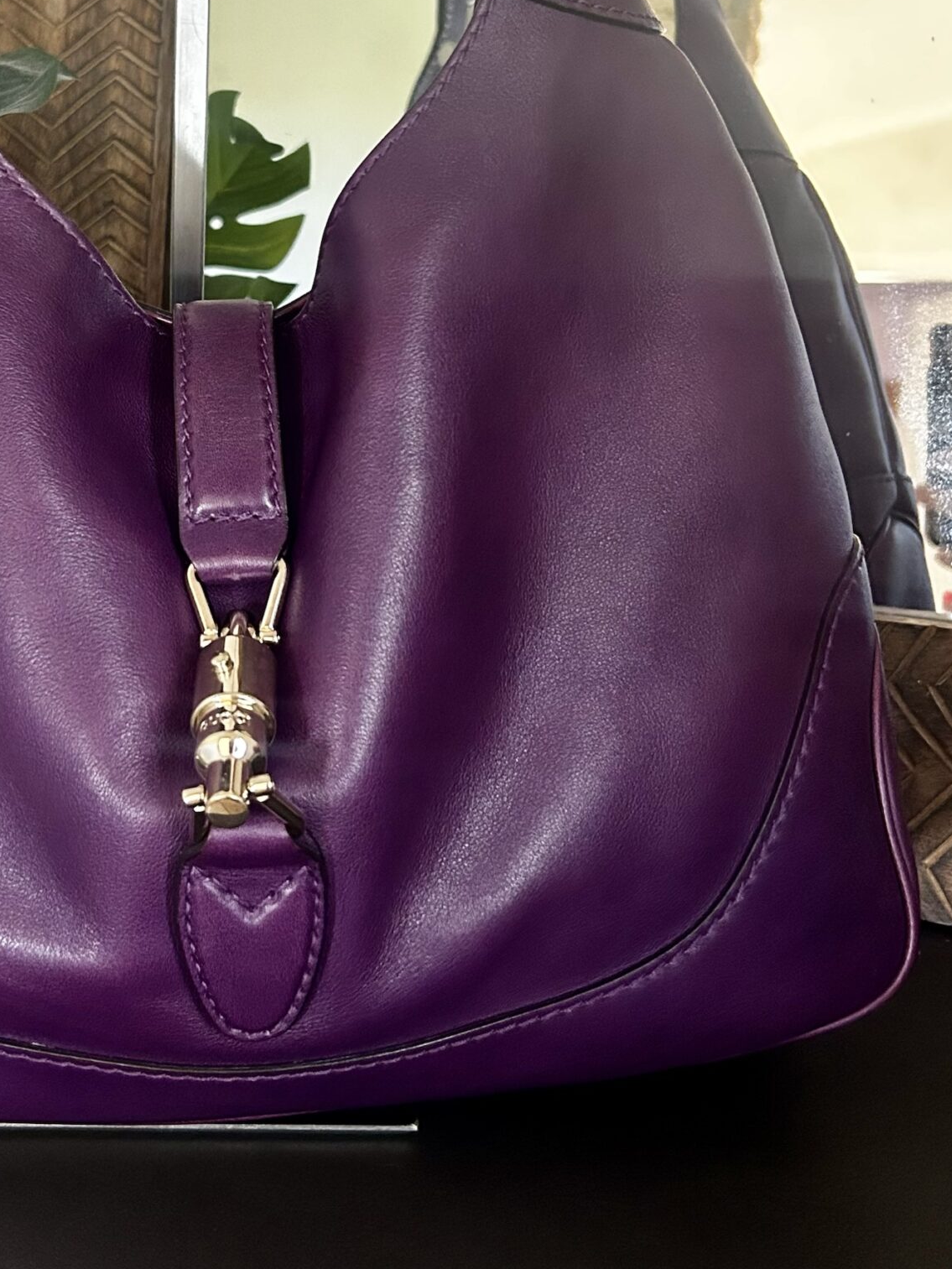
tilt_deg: -6.2
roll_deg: -0.6
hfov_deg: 32.0
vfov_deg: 42.0
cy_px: 363
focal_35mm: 44
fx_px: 1613
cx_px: 185
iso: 500
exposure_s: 1/60
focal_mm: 5.7
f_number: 1.5
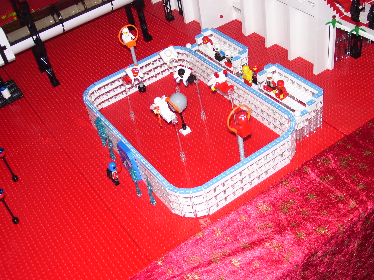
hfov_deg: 42.1
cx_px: 187
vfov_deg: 32.2
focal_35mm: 45
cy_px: 140
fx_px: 486
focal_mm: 7.6
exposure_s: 1/60
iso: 80
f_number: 3
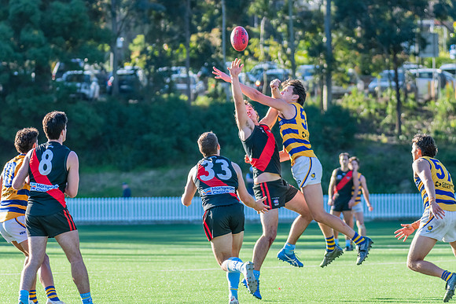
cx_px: 228
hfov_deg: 8.5
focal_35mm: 243
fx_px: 3073
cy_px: 152
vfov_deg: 5.7
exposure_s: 1/1250
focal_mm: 240
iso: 1400
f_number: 5.6
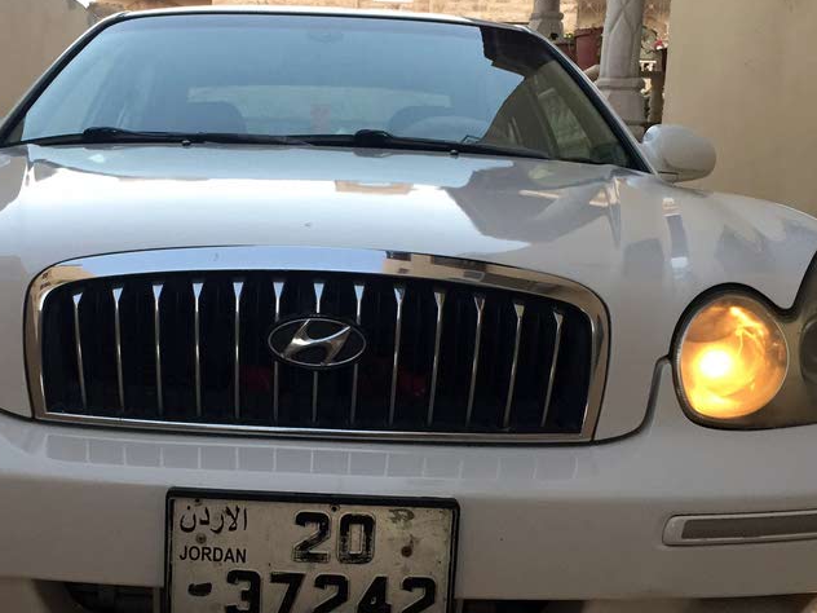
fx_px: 1109
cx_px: 310
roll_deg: -2.2
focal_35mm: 47
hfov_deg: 40.2
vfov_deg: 30.8
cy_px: 365
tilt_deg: -5.7
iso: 50
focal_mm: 4.15
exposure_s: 1/33
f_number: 2.2
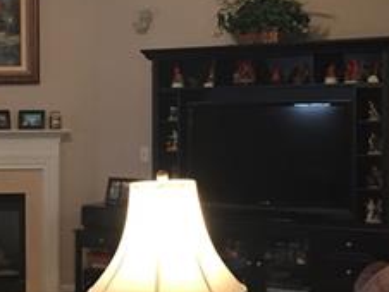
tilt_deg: -1.7
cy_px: 143
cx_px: 74
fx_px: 922
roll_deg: -0.9
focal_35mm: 82
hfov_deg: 23.4
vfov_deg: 18.0
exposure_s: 1/30
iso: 250
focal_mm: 4.15
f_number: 2.2
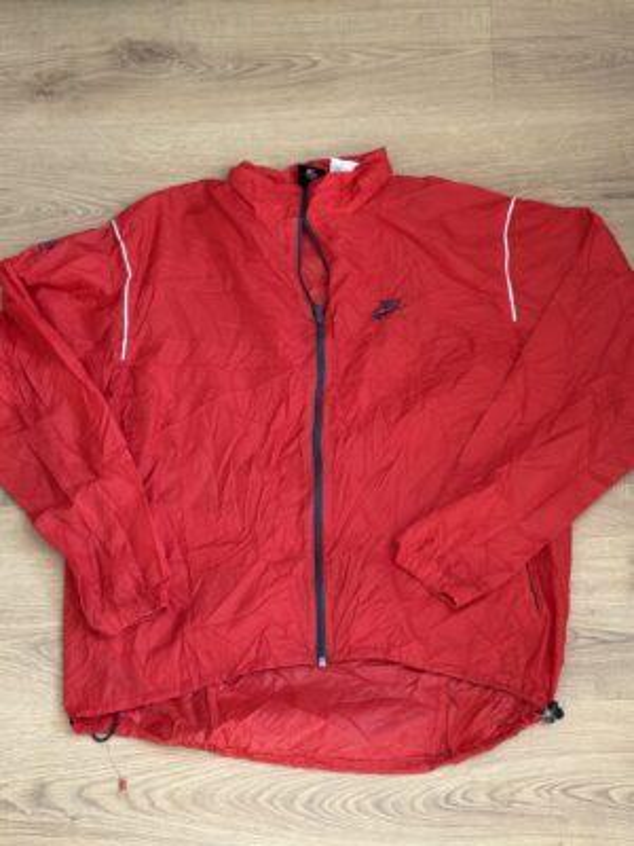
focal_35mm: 52
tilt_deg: -70.9
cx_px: 317
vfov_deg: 36.8
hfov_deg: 28.0
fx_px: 1270
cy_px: 423
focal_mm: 5.96
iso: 50
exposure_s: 1/75
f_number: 1.6
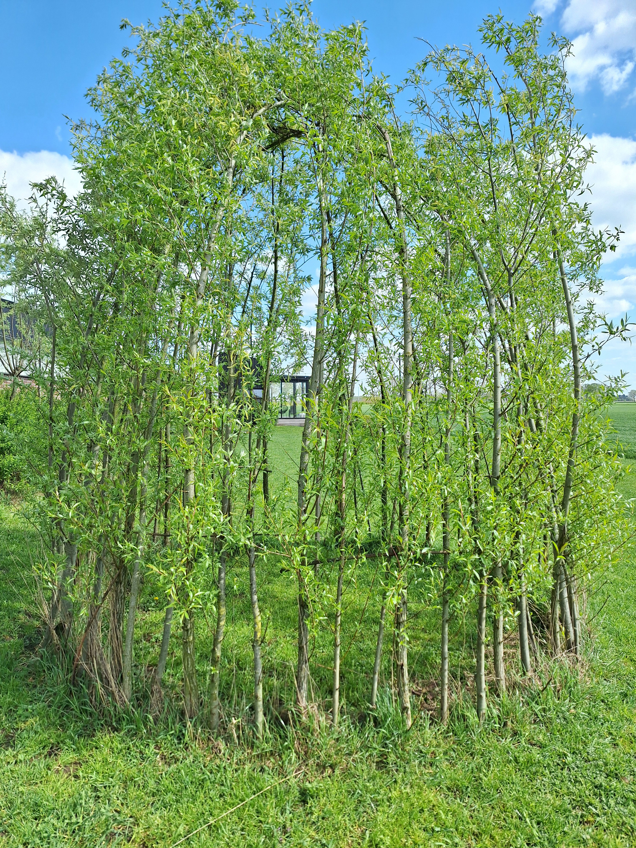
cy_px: 424
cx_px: 318
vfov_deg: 73.9
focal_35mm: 23
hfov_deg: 58.9
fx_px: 563
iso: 40
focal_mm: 5.54
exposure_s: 1/1456
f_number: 1.8
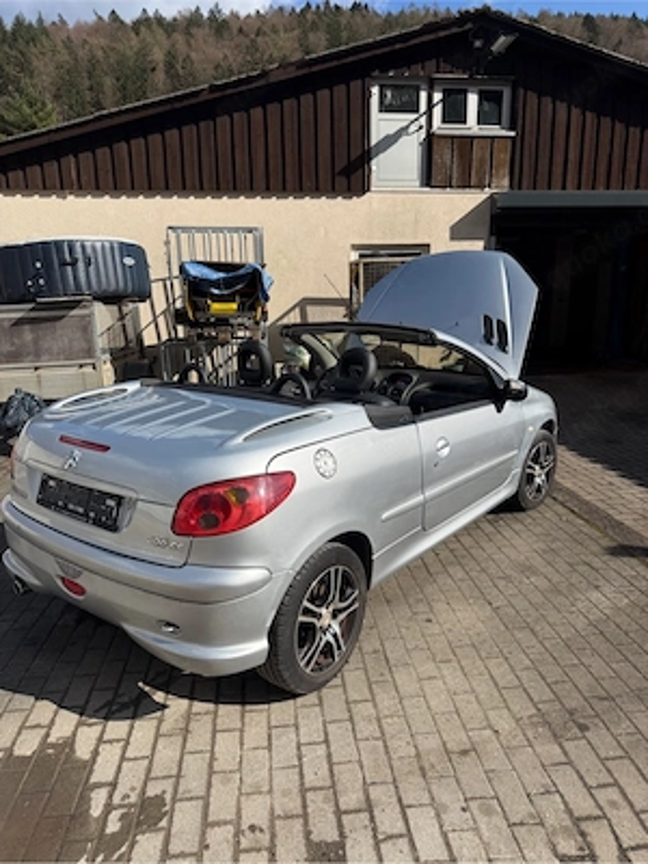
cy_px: 432
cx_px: 324
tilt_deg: -12.3
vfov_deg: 71.6
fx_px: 599
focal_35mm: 24
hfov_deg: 56.8
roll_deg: -1.0
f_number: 1.78
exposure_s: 1/6711
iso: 100
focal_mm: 6.76
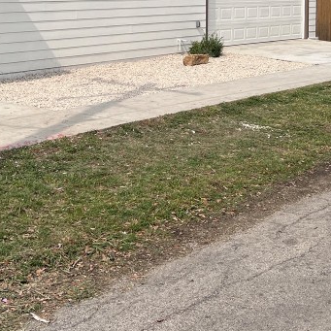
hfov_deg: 25.0
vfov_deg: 23.7
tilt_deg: -1.7
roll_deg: -0.3
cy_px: -16
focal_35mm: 69
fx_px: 746
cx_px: 164
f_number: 1.5
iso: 50
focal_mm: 5.7
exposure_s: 1/8000
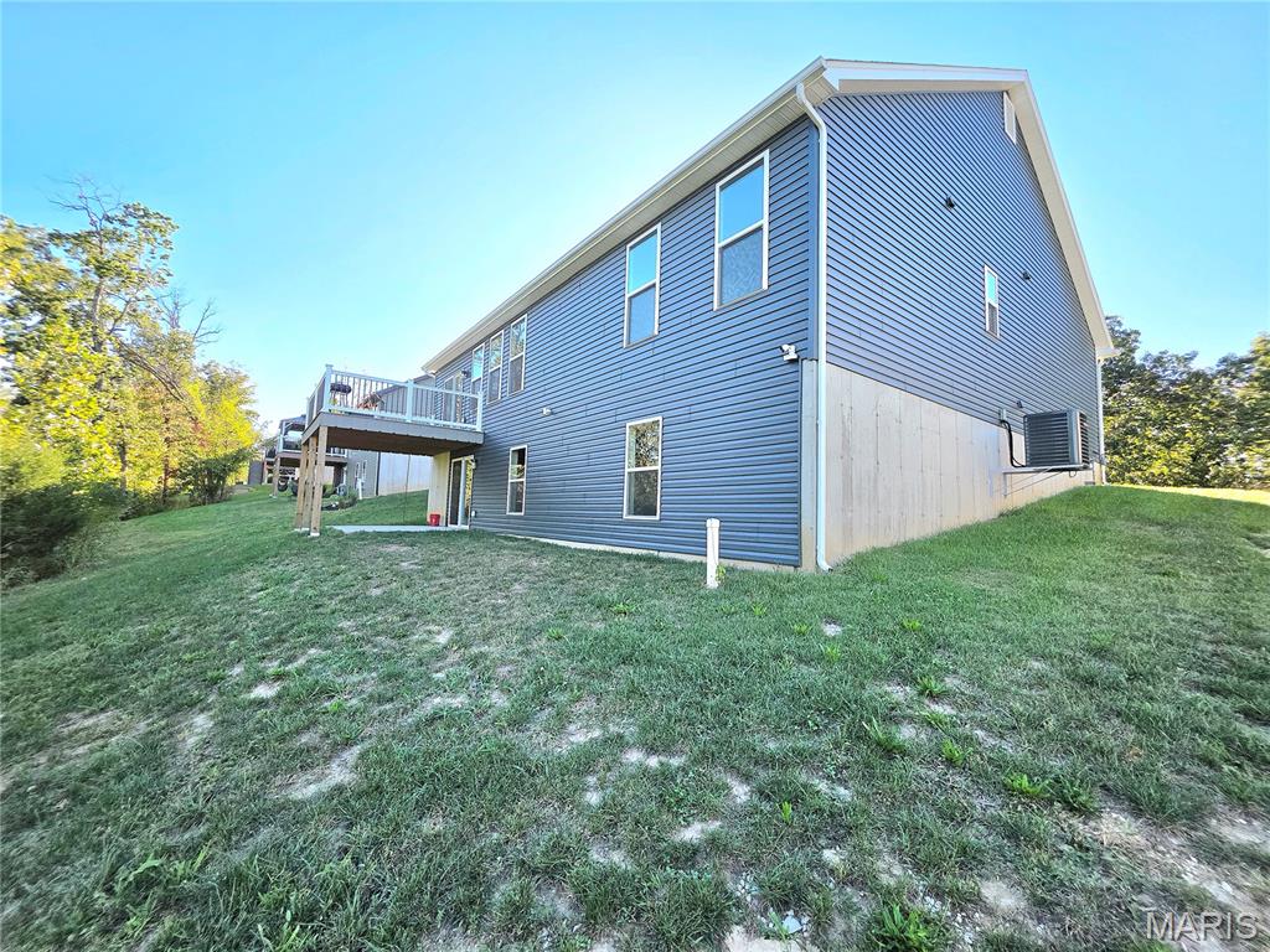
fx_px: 477
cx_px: 635
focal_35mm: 13
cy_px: 476
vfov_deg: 89.9
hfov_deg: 106.2
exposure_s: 1/2000
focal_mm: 2.2
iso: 100
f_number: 1.9
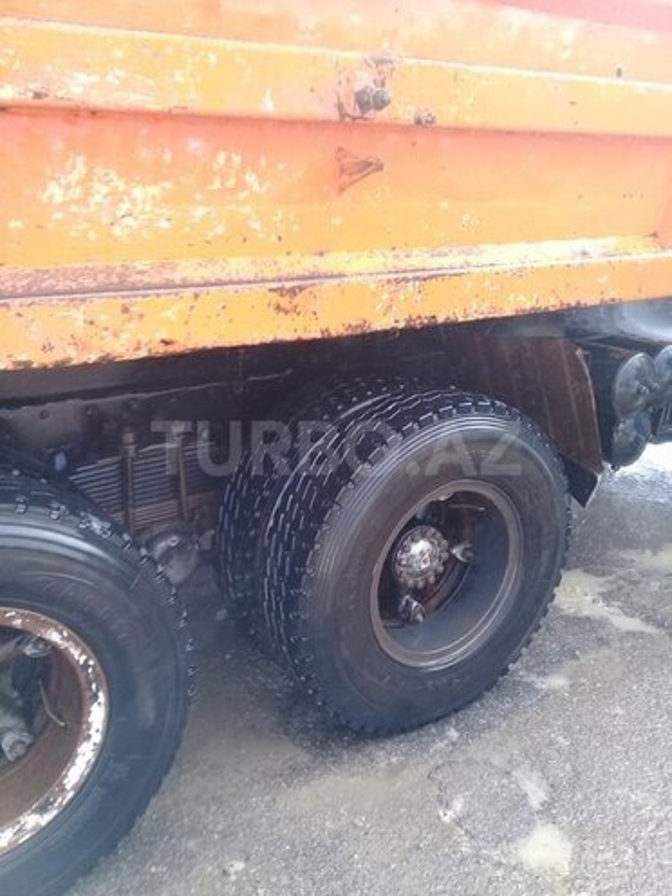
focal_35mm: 31
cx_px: 336
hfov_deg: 45.4
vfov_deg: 58.4
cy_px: 448
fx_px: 802
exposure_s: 1/102
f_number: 2.2
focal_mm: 3.3
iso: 50
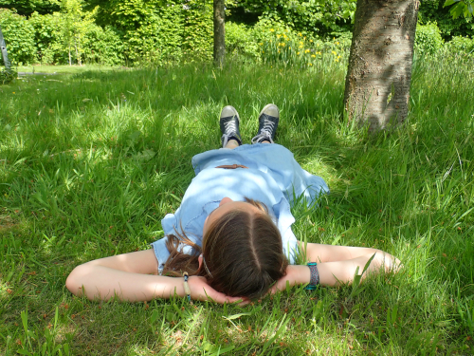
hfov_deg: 49.0
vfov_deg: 37.7
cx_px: 237
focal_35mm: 38
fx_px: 520
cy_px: 178
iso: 100
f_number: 3.5
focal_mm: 6.86
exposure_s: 1/200
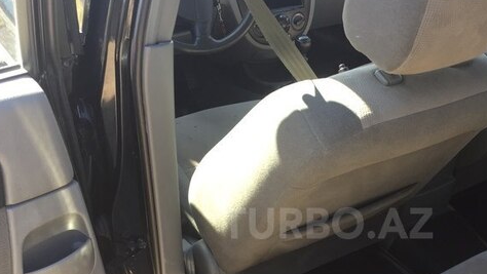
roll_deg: +7.1
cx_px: 328
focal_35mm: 44
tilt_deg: -30.8
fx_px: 568
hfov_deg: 45.6
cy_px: 223
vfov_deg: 26.6
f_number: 2.2
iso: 40
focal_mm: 4.15
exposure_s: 1/100
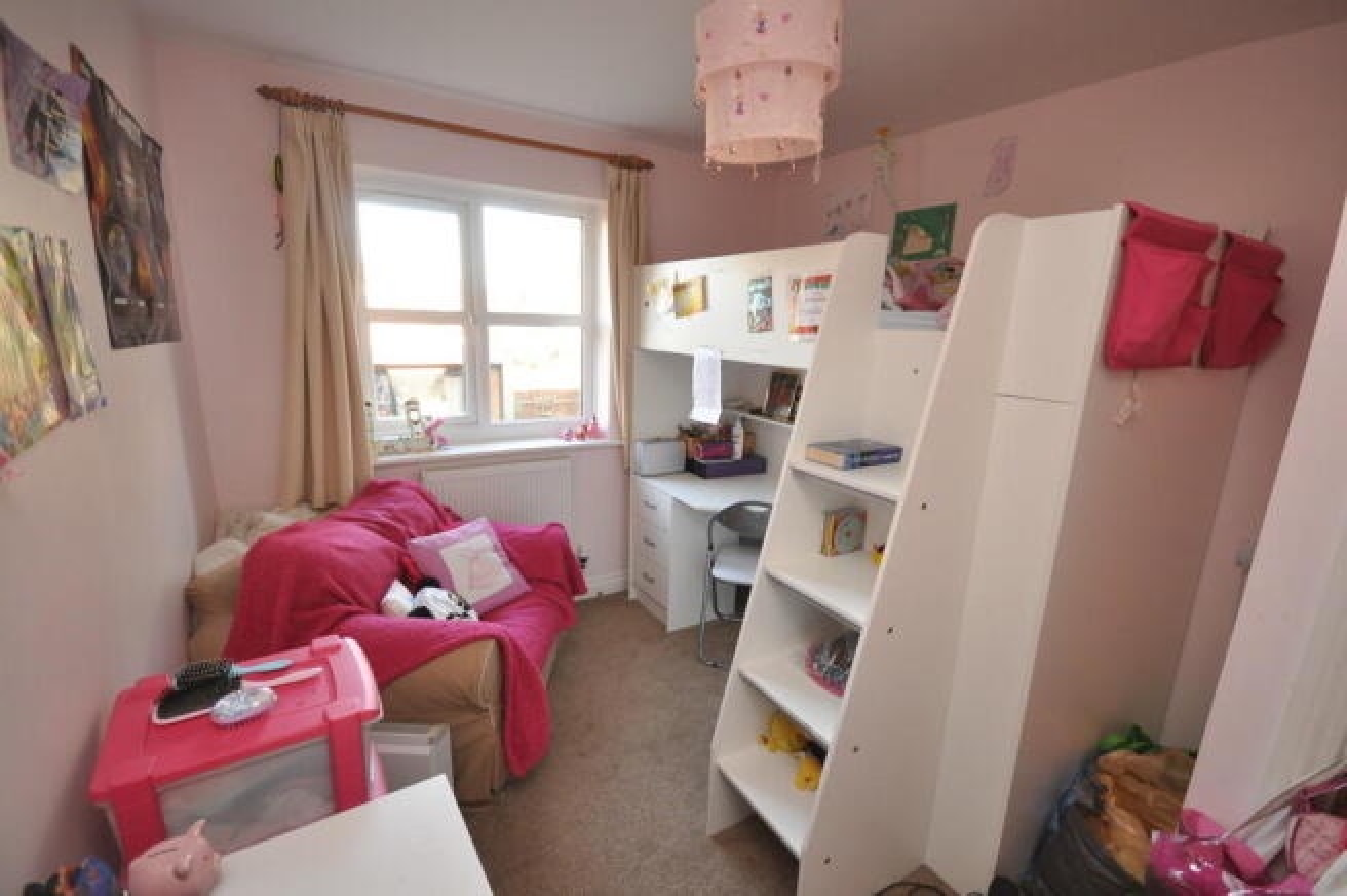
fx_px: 561
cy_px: 448
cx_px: 674
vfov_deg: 77.2
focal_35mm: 15
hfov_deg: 100.4
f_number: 4
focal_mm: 10
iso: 800
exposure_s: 1/60
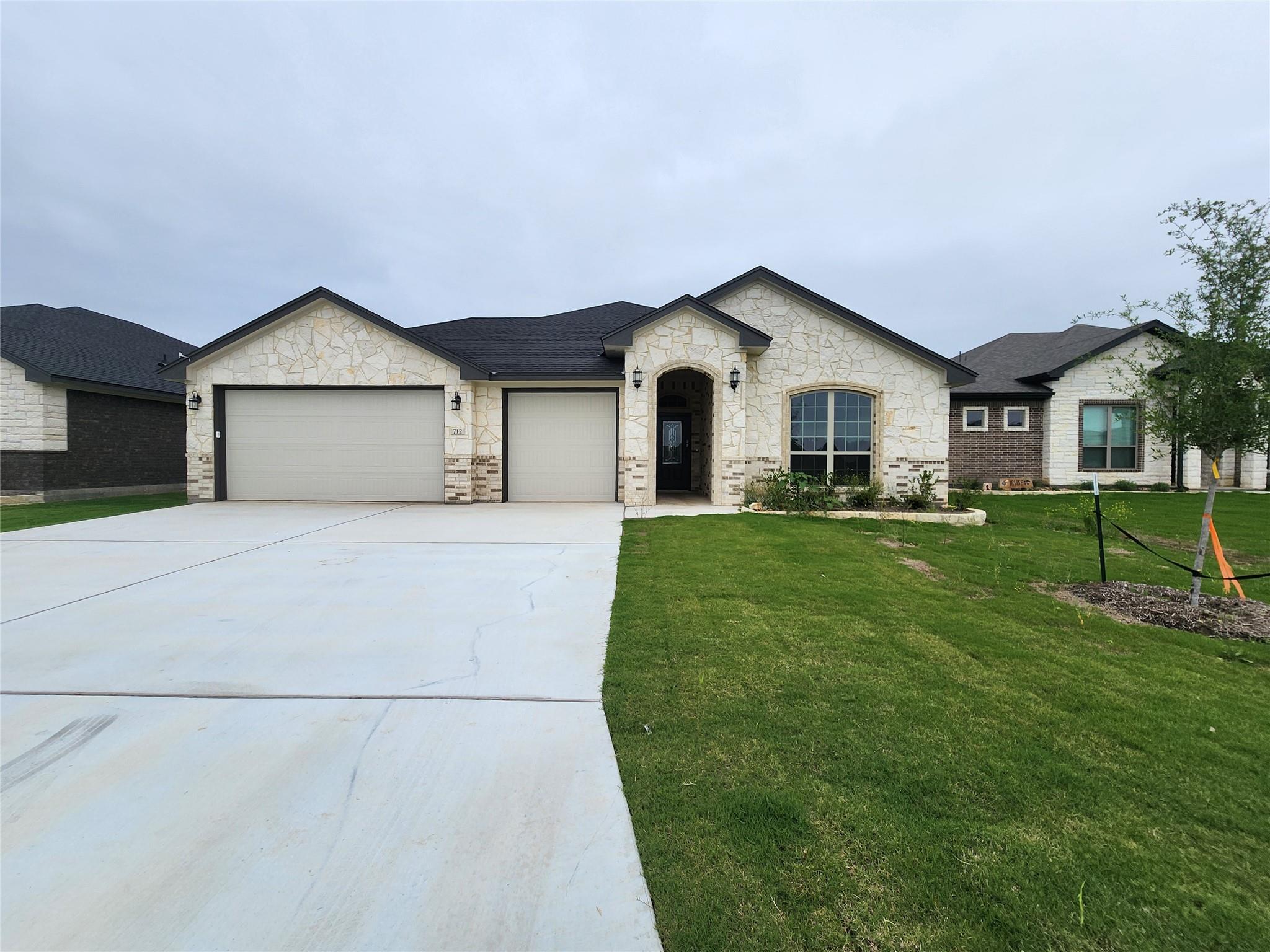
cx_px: 635
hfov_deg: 106.2
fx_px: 477
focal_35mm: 13
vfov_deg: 89.9
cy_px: 476
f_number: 2.2
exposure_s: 1/1250
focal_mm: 2.2
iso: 50
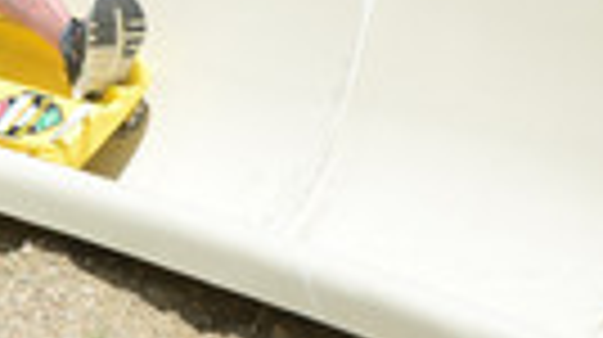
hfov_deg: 3.5
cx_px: -230
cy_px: 183
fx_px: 9774
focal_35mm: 612
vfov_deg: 2.0
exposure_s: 1/1250
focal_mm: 195
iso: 400
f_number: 6.3
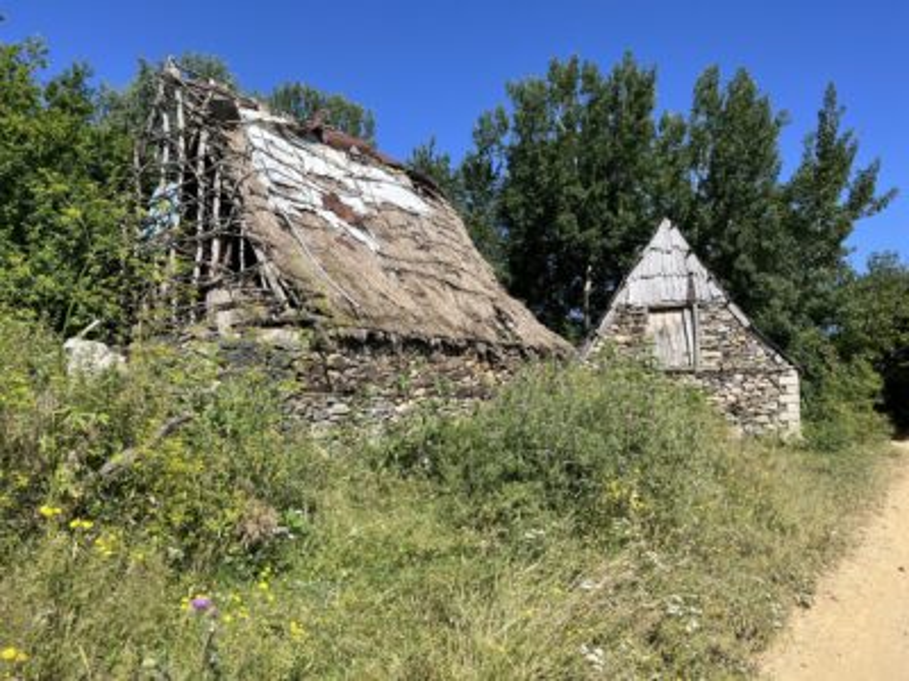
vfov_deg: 53.1
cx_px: 454
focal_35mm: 26
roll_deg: -0.8
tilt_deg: +6.9
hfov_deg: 67.3
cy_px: 340
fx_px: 683
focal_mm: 5.7
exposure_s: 1/3257
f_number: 1.5
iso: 50
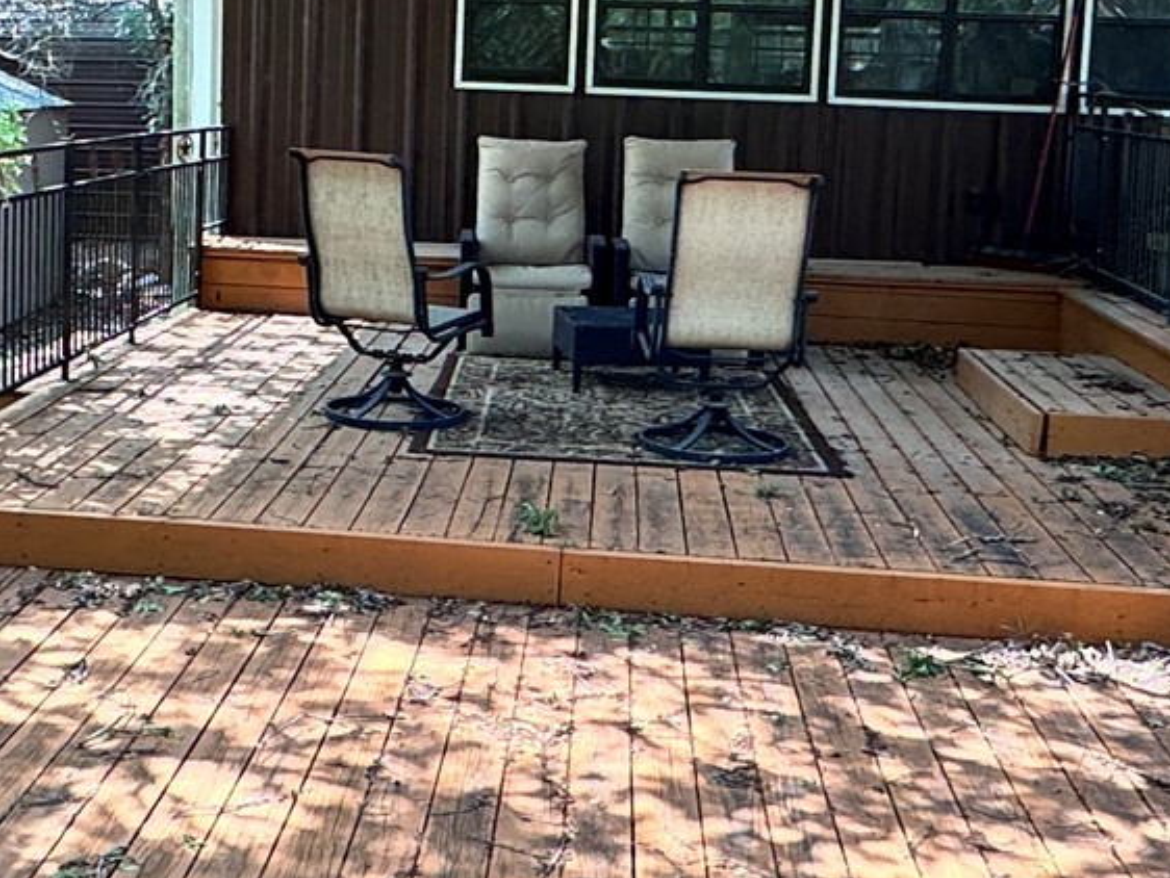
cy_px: 266
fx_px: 1725
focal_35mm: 51
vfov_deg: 28.3
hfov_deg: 37.2
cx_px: 431
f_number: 2.2
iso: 40
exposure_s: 1/128
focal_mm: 2.22
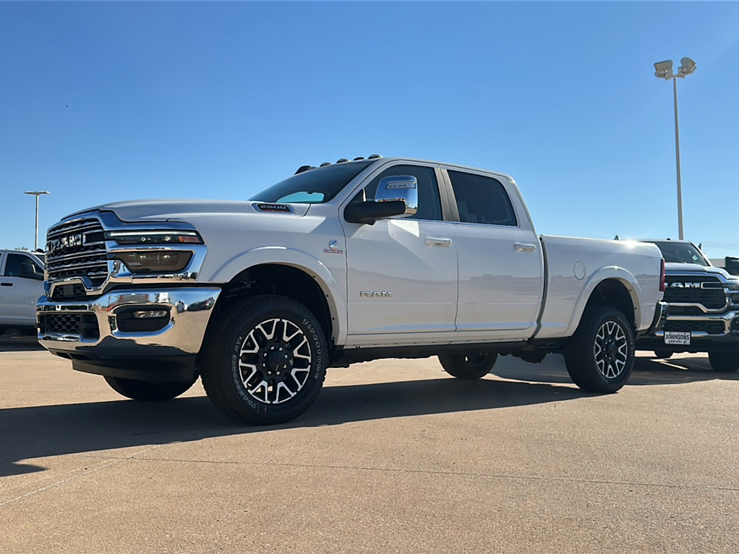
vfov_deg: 49.7
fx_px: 598
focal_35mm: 28
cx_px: 370
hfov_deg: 63.4
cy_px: 277
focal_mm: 6.86
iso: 80
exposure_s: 1/7692
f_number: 1.78
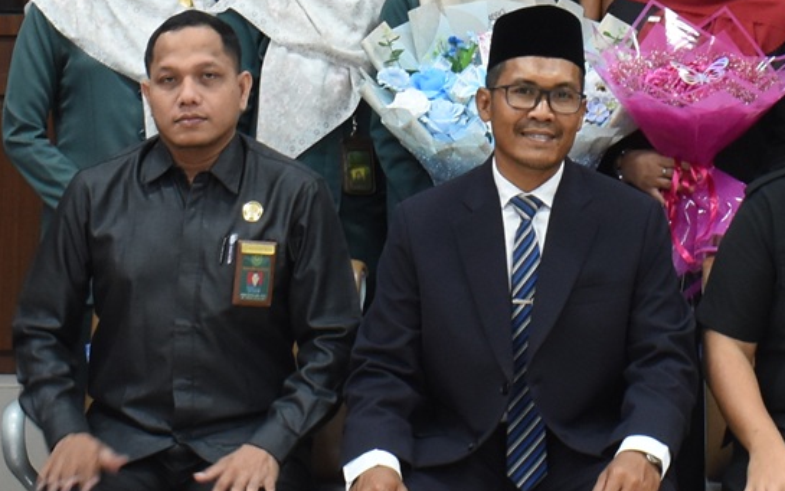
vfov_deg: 10.7
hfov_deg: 17.5
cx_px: 622
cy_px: -245
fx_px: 2522
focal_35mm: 118
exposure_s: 1/13
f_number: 8
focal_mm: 21
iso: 1000
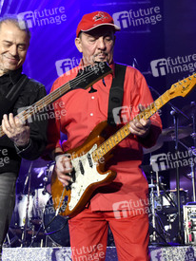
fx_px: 625
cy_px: 137
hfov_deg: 17.7
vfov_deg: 23.6
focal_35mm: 83
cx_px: 55
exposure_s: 1/125
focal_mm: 35
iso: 1600
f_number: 6.3
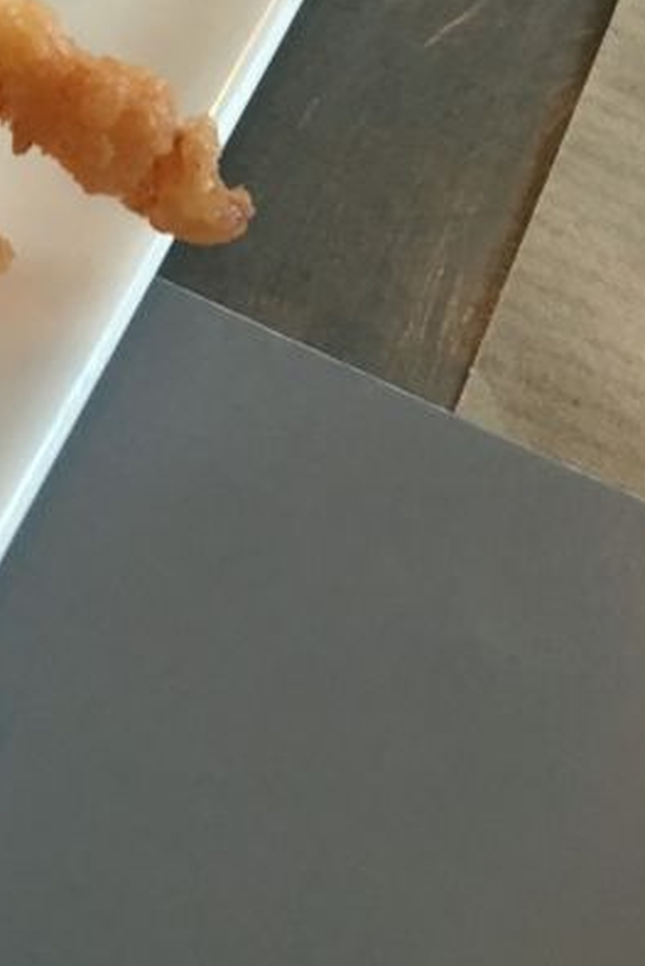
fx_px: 2631
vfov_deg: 17.9
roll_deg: +1.2
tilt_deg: -38.4
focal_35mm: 98
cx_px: -498
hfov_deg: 12.8
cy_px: -601
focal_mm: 4.15
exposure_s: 1/33
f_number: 2.2
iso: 125
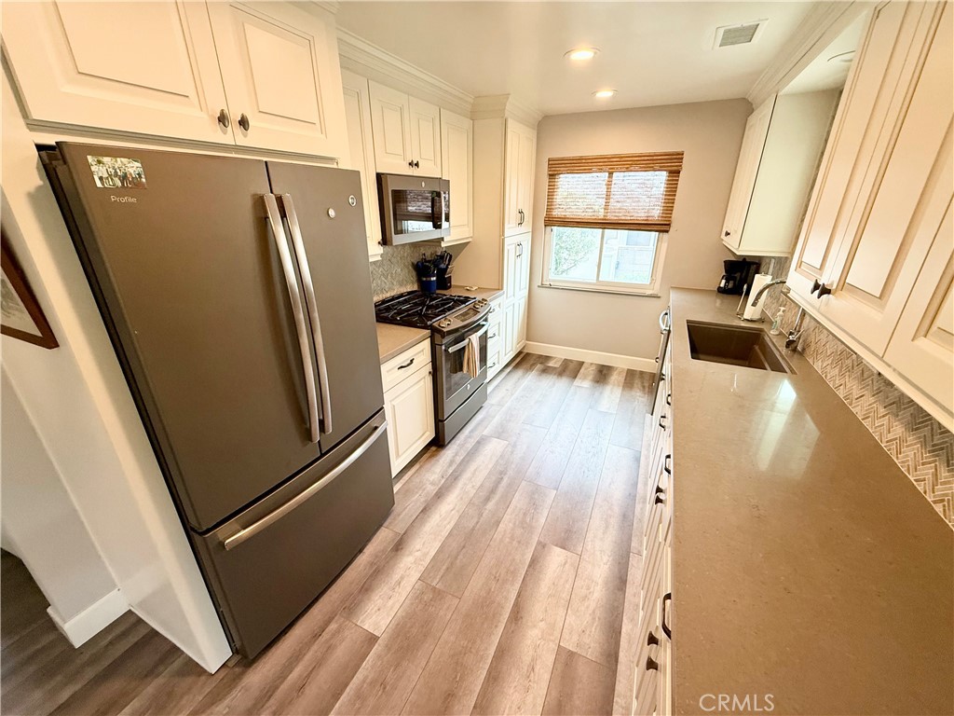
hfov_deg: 102.1
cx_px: 477
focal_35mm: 14
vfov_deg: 85.7
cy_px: 358
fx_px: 386
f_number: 2.2
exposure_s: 1/120
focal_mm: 2.22
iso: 200
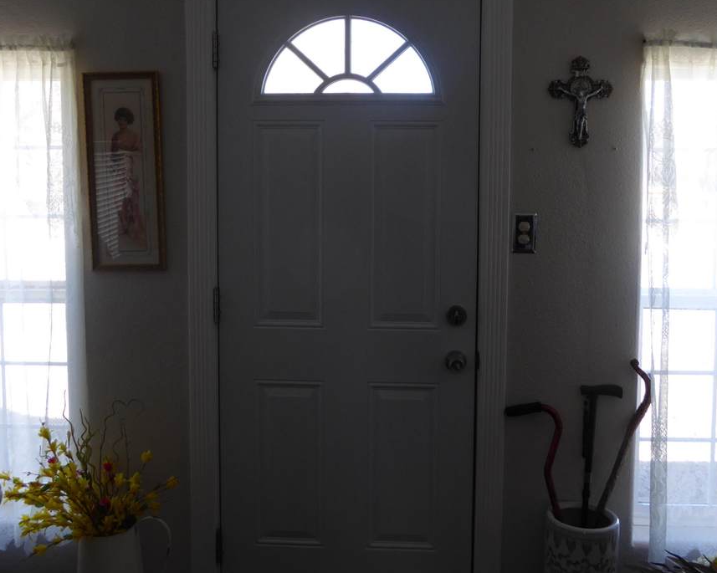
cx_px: 367
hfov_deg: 51.5
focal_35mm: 35
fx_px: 742
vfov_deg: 41.8
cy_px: 208
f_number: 3.3
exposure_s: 1/60
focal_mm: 4.3
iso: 125
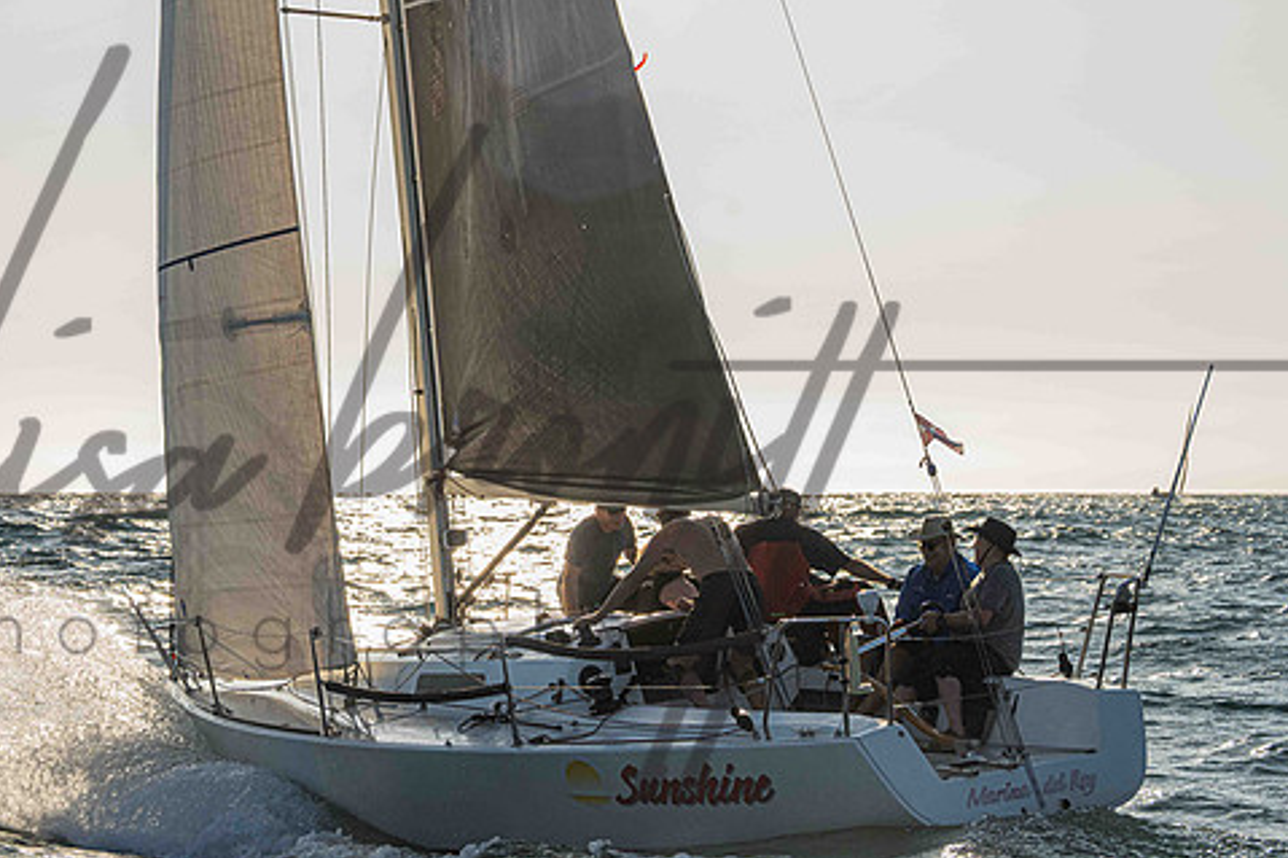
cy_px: 379
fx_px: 4077
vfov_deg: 12.0
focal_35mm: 114
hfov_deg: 18.0
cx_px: 632
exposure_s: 1/1000
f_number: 8
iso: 400
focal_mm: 79
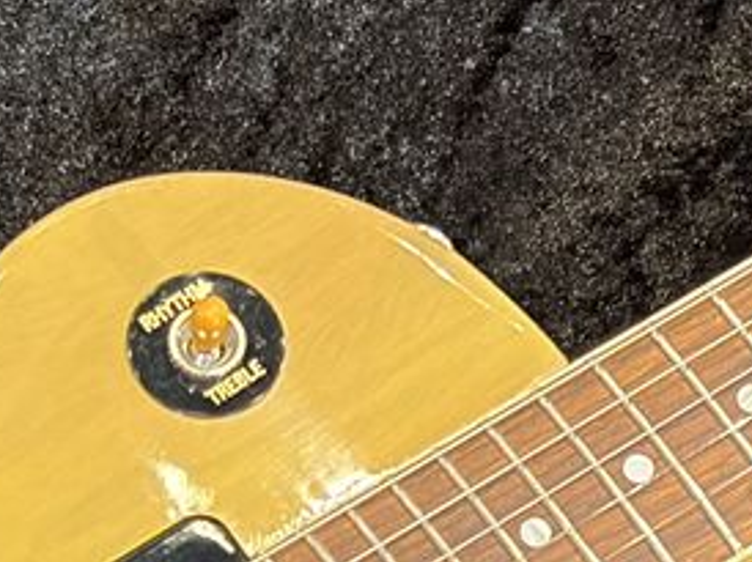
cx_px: 91
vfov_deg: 6.0
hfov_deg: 8.1
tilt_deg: -68.7
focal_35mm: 243
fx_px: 5274
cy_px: 1003
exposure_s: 1/40
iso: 250
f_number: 1.6
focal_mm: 5.96
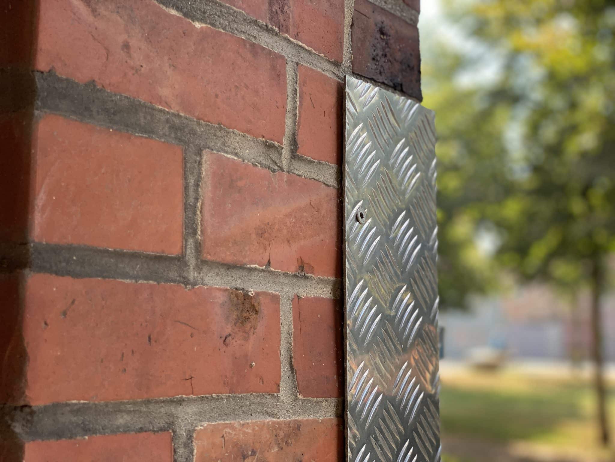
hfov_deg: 36.8
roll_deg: -1.7
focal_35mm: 52
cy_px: 231
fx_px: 924
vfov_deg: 28.0
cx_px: 308
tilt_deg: +7.4
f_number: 2
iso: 25
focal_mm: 6
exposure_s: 1/122
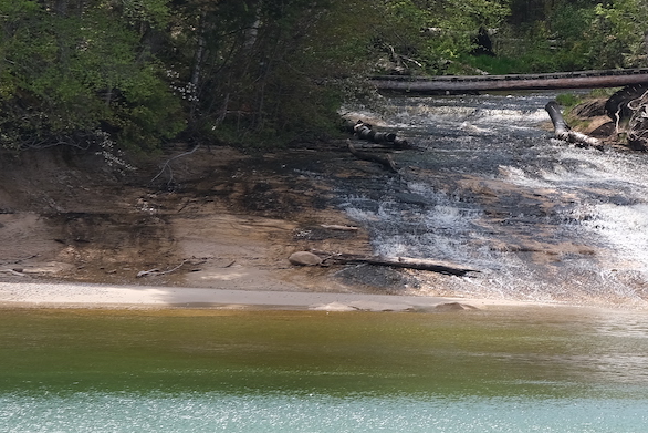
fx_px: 9722
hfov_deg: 3.8
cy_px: 66
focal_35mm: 540
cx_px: 755
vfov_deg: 2.5
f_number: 5.6
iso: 160
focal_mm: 135
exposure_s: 1/420
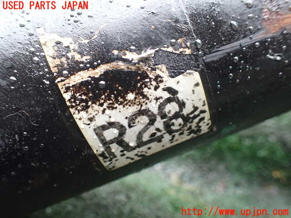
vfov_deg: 46.8
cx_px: 146
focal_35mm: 30
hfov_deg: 60.0
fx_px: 252
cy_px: 109
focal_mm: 5.4
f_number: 2.3
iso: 400
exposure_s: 1/125
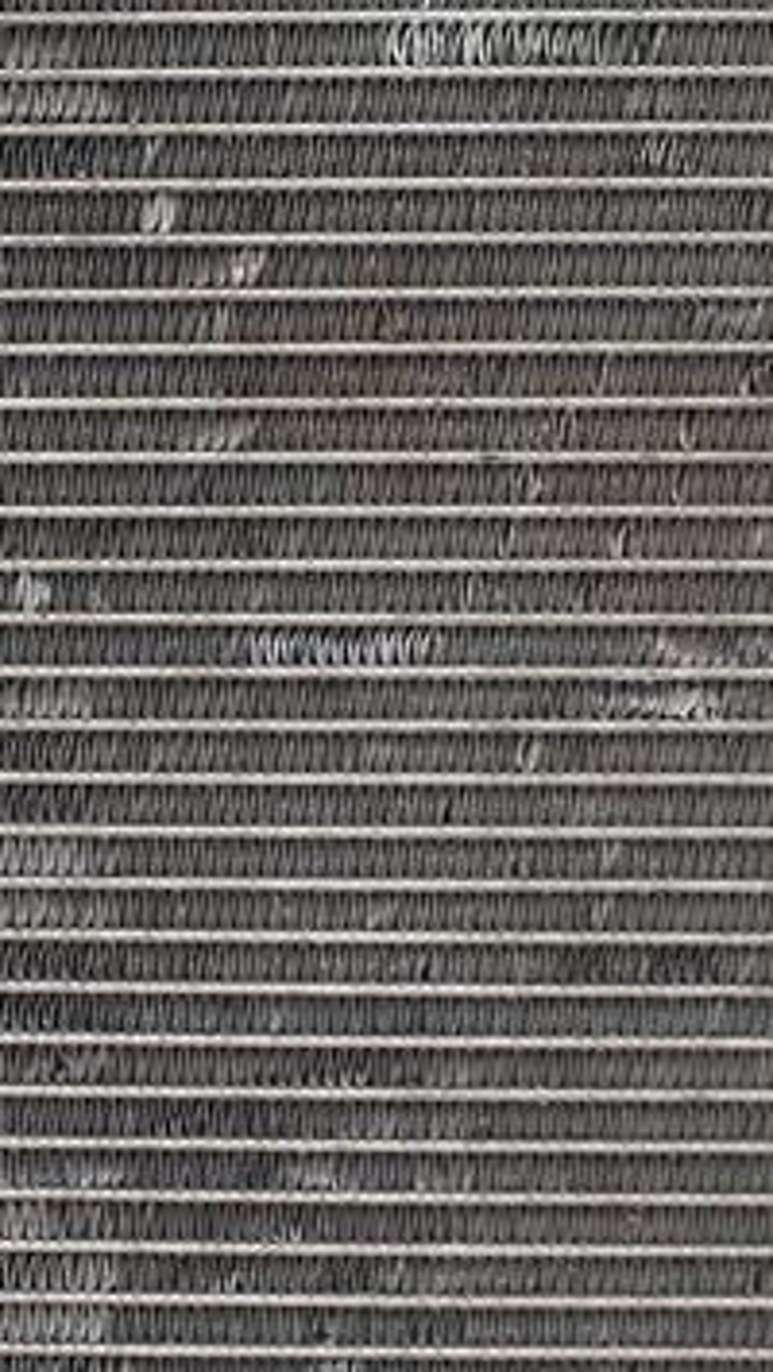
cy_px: 541
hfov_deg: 10.0
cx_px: -645
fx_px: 4185
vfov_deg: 18.6
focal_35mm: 115
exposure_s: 1/165
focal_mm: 4.3
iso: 50
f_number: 2.4
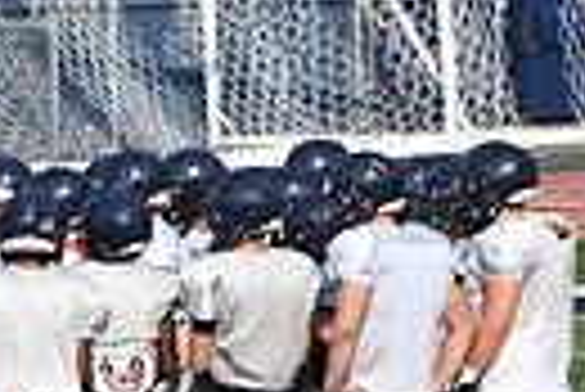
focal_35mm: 1072
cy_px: 390
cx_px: 27
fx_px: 17439
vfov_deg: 1.3
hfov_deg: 1.9
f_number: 5.6
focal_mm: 160
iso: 100
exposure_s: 1/800
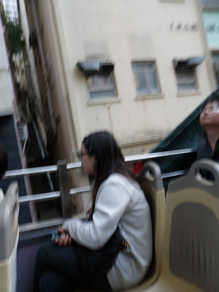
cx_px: 110
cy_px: 150
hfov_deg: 51.4
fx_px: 228
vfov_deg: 65.3
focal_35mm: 27
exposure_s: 1/125
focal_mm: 4.9
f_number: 3.3
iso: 120
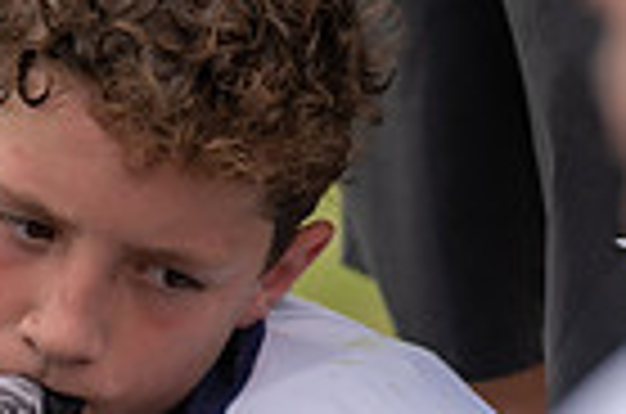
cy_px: 281
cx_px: 14
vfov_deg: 2.2
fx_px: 10895
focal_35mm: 628
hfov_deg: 3.3
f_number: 2.8
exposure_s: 1/640
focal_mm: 150
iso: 100
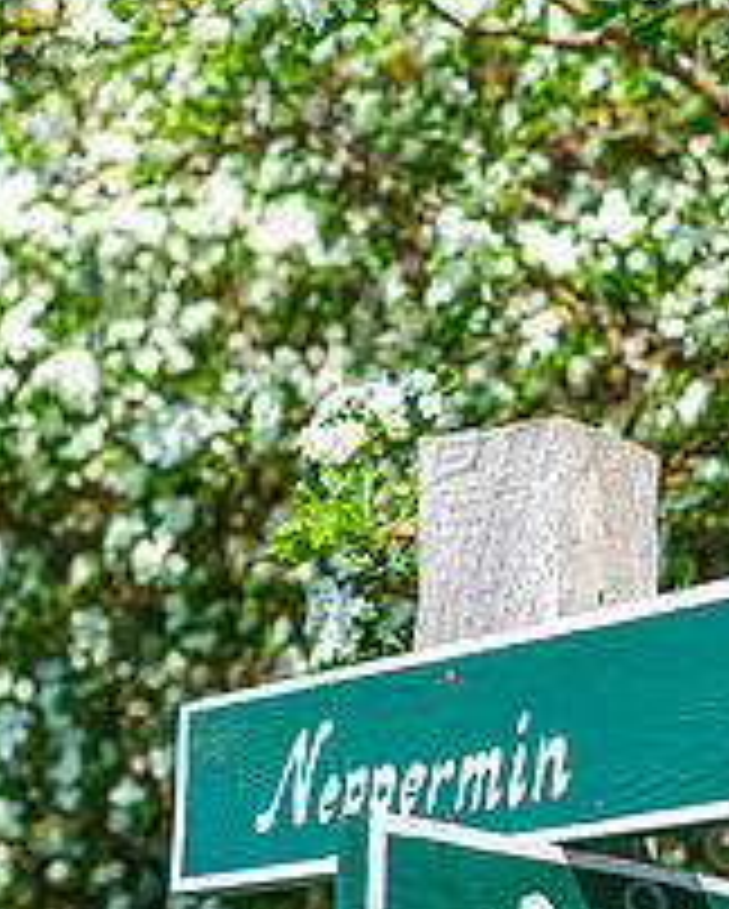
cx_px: 562
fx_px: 1966
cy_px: 950
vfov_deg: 24.6
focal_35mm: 73
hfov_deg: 20.8
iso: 100
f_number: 2.8
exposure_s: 1/1600
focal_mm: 35
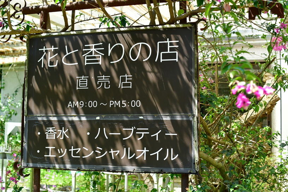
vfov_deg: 29.9
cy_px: 96
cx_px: 144
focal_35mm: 45
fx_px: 360
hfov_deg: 43.6
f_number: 4
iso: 1000
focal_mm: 30
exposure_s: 1/1600
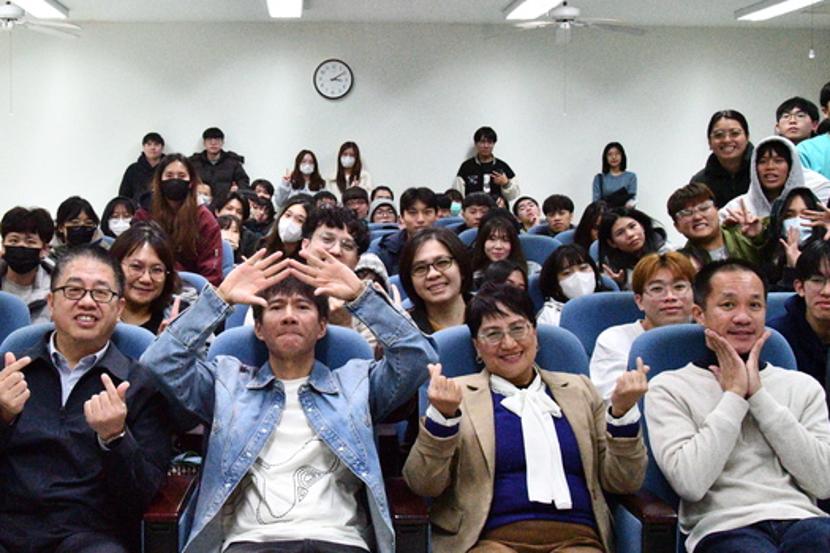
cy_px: 246
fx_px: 1107
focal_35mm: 48
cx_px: 285
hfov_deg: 40.7
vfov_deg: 28.1
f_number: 9
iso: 20000
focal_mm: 24
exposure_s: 1/320
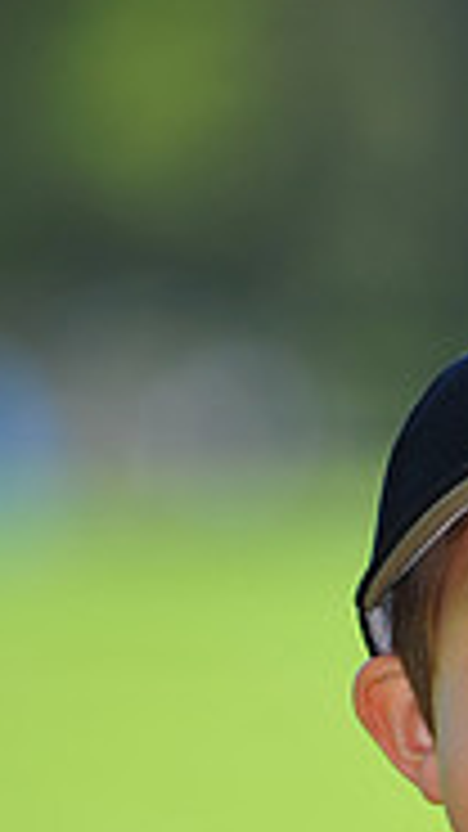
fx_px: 14457
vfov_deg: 3.3
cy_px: 989
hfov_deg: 1.9
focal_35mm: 655
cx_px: 648
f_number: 4
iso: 200
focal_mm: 200
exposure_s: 1/800
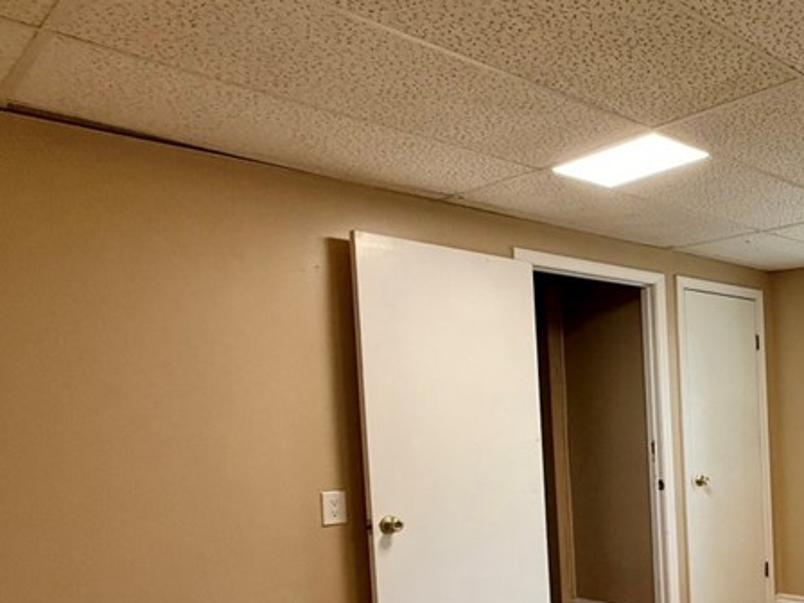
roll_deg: +2.1
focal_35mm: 32
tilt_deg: -2.0
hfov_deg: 44.5
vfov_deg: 43.0
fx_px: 743
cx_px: 869
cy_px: 440
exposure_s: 1/120
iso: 200
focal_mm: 2.22
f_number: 2.2
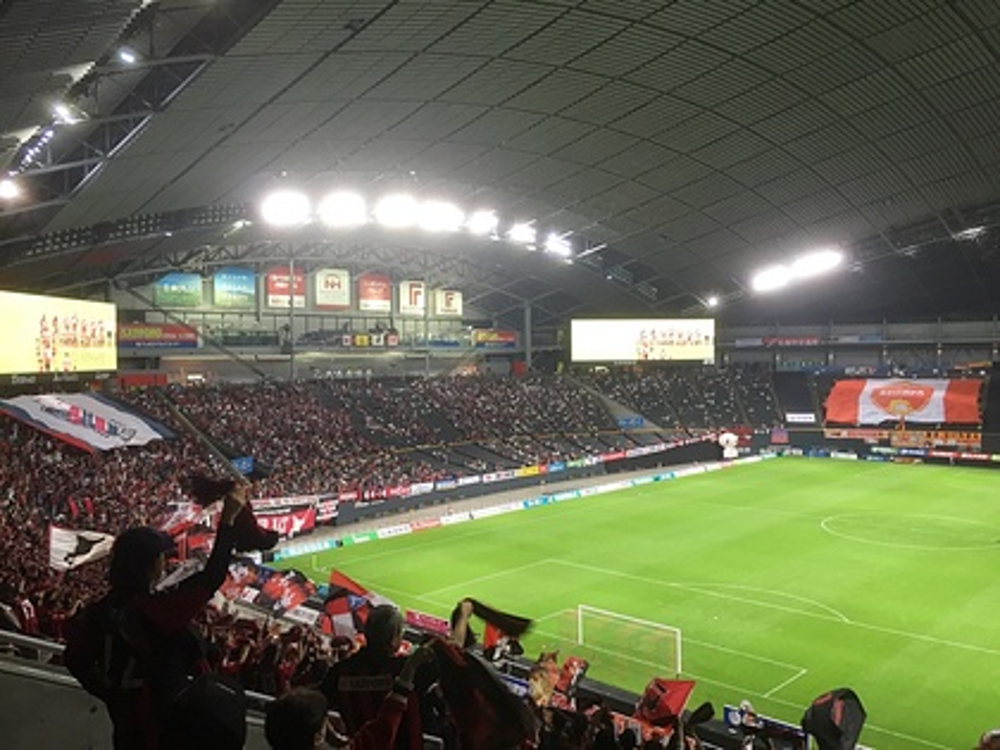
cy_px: 375
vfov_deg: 48.2
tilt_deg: -2.1
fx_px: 838
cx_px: 500
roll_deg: +0.4
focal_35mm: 29
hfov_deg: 61.7
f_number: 2.2
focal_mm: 4.15
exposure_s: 1/30
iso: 64
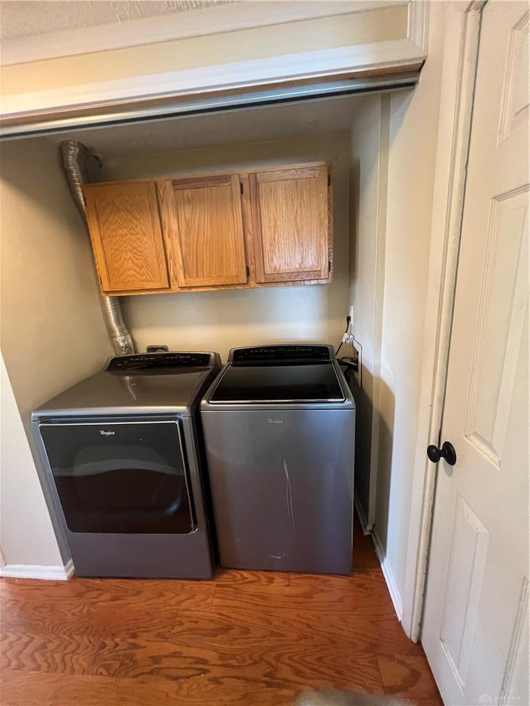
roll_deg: +3.6
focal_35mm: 13
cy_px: 353
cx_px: 265
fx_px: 265
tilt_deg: -12.7
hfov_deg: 89.9
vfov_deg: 106.2
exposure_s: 1/60
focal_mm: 1.57
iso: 640
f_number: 1.8
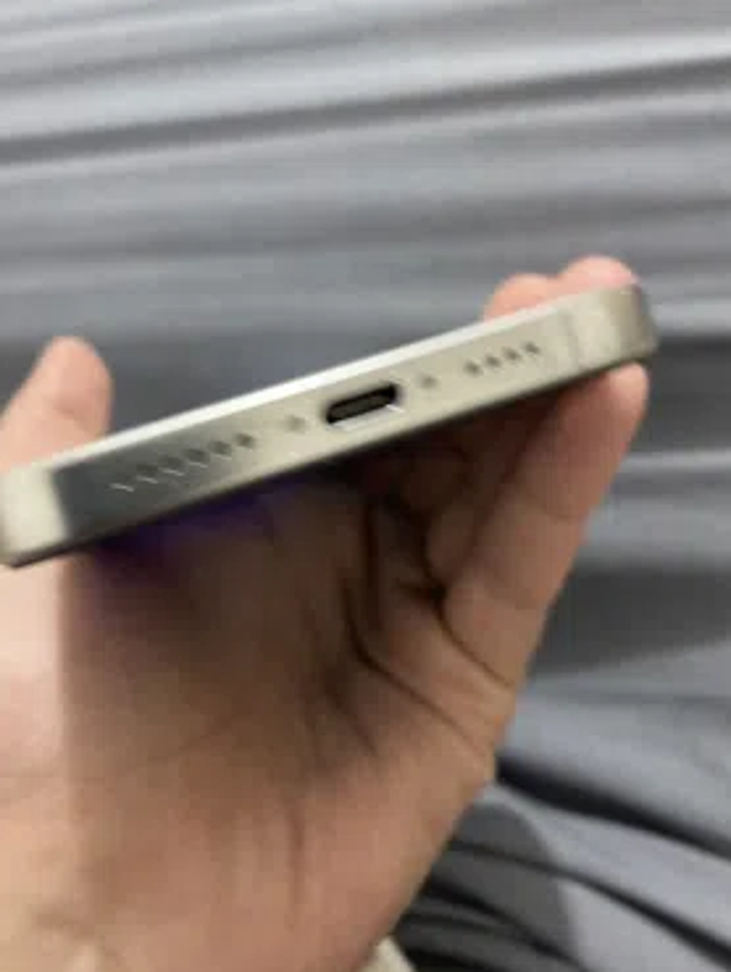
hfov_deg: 51.4
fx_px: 759
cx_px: 384
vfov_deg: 65.3
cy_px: 462
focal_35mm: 27
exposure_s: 1/25
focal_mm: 4.25
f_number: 1.8
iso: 500
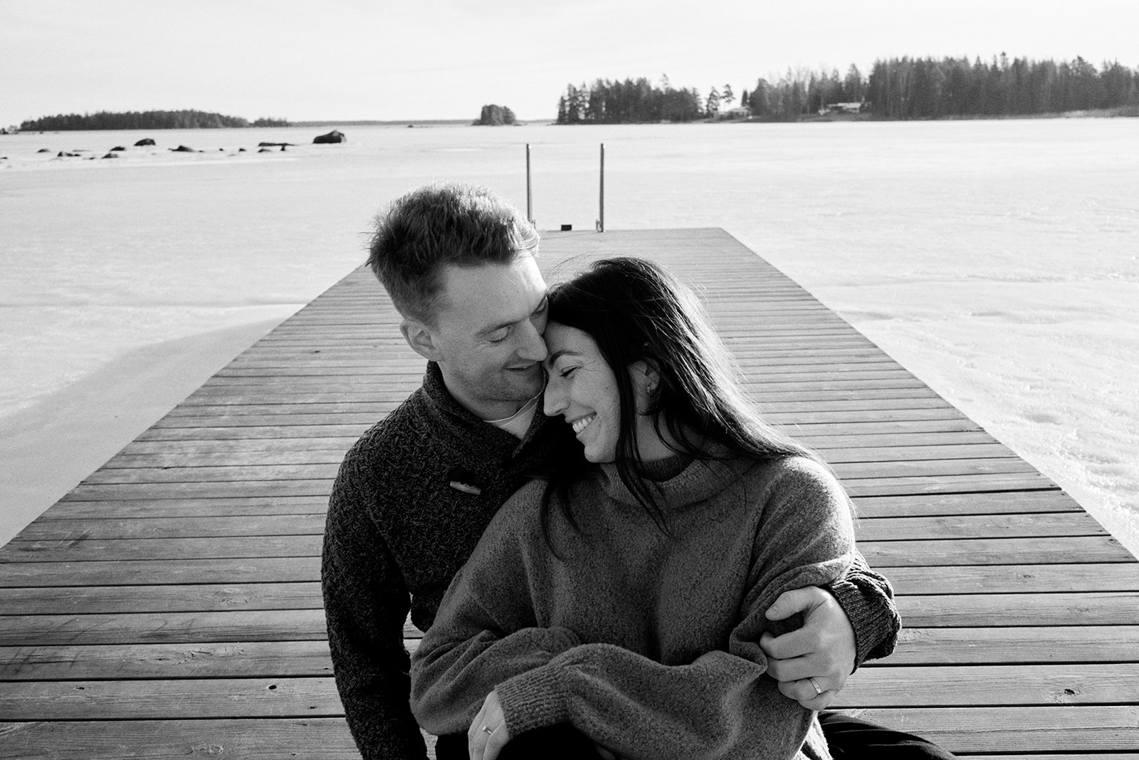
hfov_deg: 54.4
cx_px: 570
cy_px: 380
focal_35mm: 35
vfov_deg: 37.9
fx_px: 1107
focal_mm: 23
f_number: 5.6
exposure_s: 1/220
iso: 125
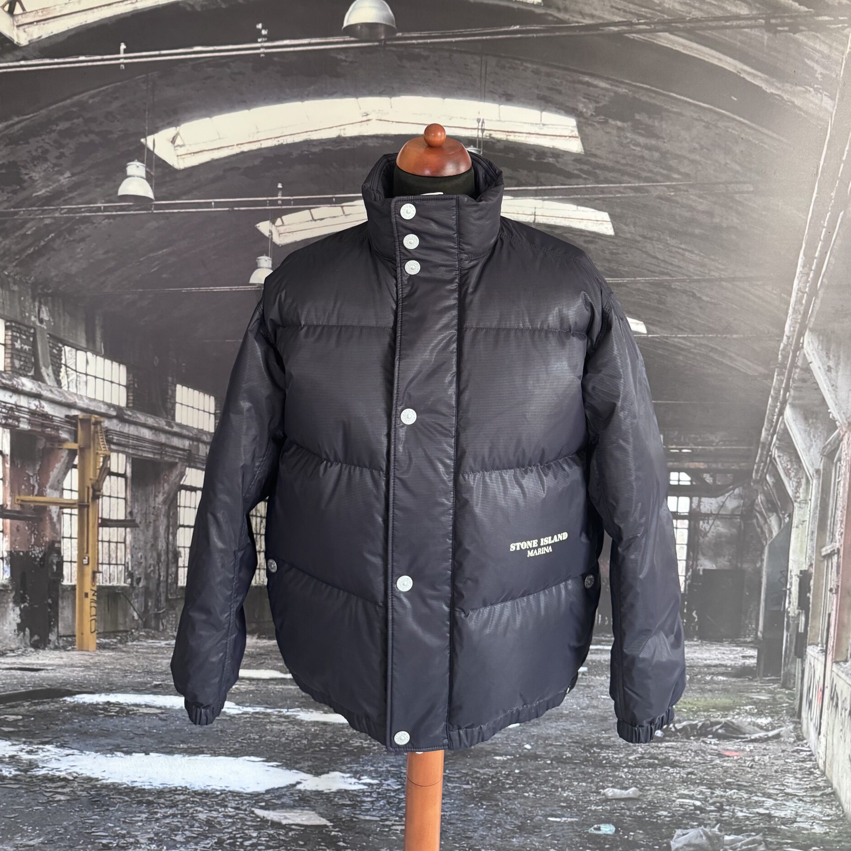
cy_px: 305
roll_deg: -1.7
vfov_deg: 54.8
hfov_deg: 55.6
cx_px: 423
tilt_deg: -8.8
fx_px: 807
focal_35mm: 29
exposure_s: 1/60
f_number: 1.78
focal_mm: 6.76
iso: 500
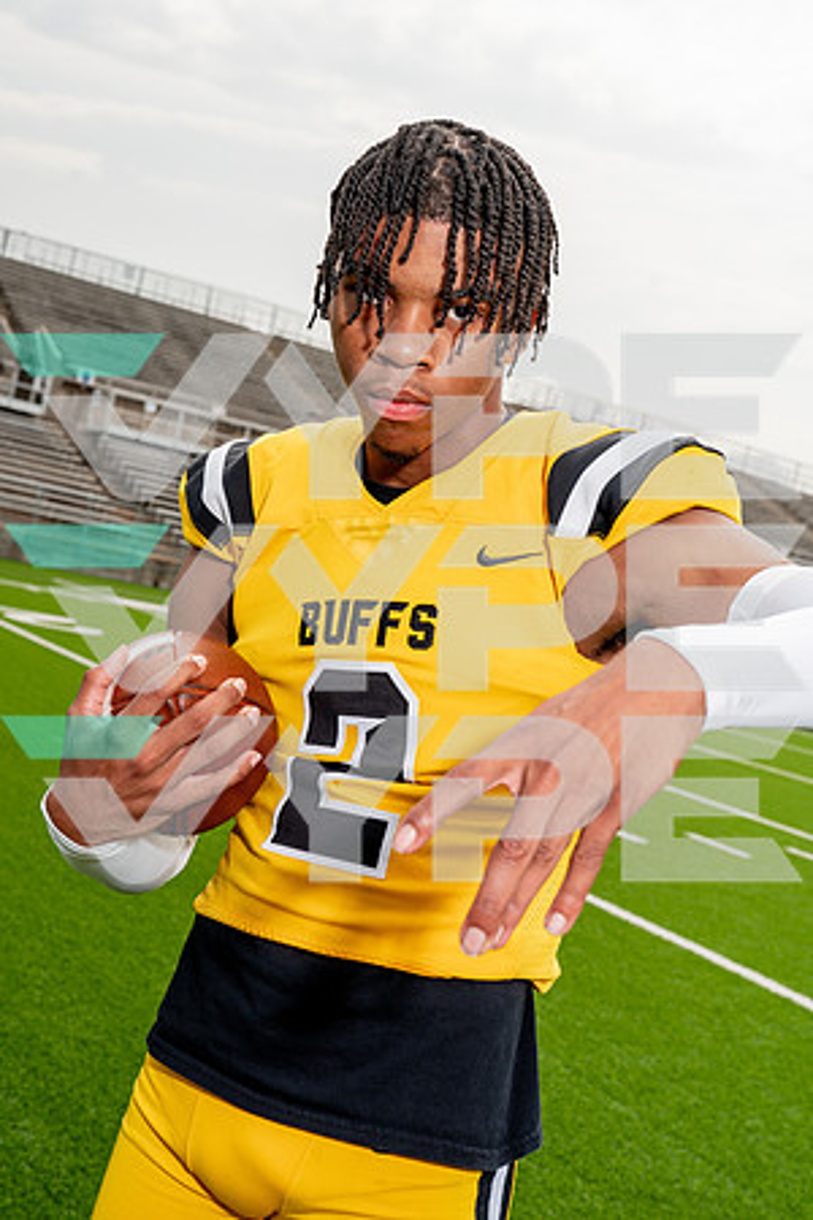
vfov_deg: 41.1
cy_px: 610
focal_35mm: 48
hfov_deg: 28.1
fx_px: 1626
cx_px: 406
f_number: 8
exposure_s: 1/250
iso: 100
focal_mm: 48
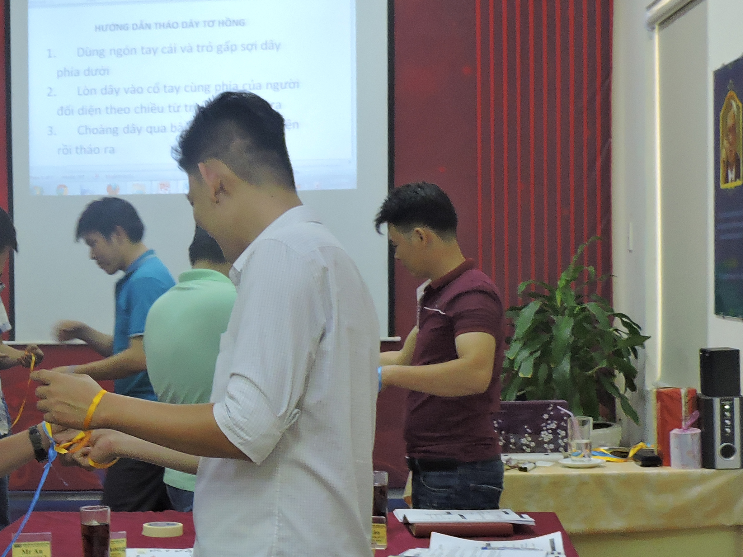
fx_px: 1910
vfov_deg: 16.5
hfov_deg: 21.1
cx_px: -48
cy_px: 410
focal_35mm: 89
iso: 400
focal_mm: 7.1
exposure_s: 1/30
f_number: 3.3
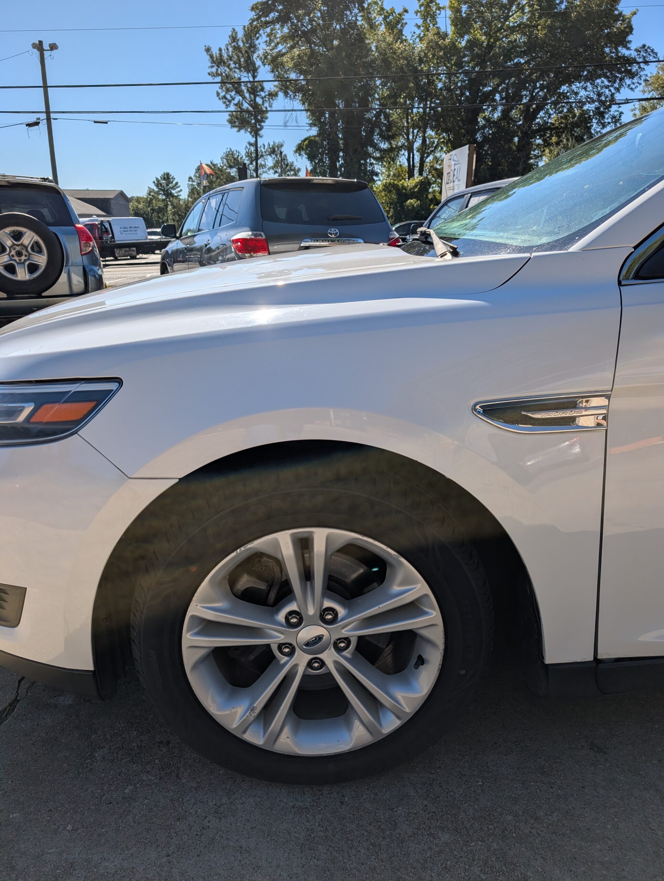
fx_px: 612
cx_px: 332
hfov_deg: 56.9
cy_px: 440
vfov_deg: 71.5
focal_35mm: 24
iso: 21
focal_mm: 6.9
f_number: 1.68
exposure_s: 1/1393
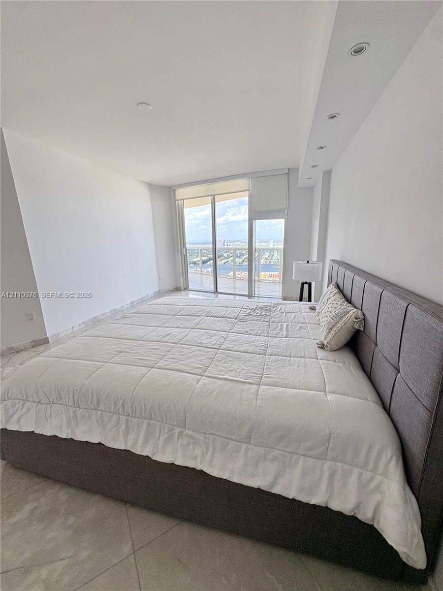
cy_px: 296
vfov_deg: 102.1
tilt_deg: -12.9
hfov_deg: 85.7
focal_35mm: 14
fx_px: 239
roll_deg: +0.8
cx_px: 222
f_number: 2.2
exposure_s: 1/99
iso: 160
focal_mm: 2.22
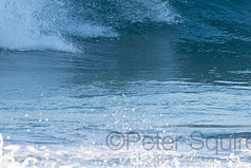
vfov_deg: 0.8
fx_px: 12759
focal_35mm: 1829
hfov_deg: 1.1
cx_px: 188
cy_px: -34
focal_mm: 500
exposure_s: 1/1250
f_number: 5.6
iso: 720
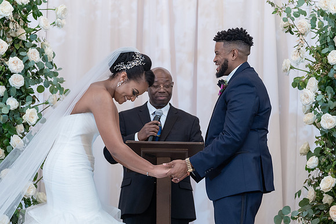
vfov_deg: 9.2
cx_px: 170
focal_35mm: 149
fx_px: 1389
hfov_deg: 13.8
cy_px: 105
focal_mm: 139
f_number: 4
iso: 2000
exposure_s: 1/100
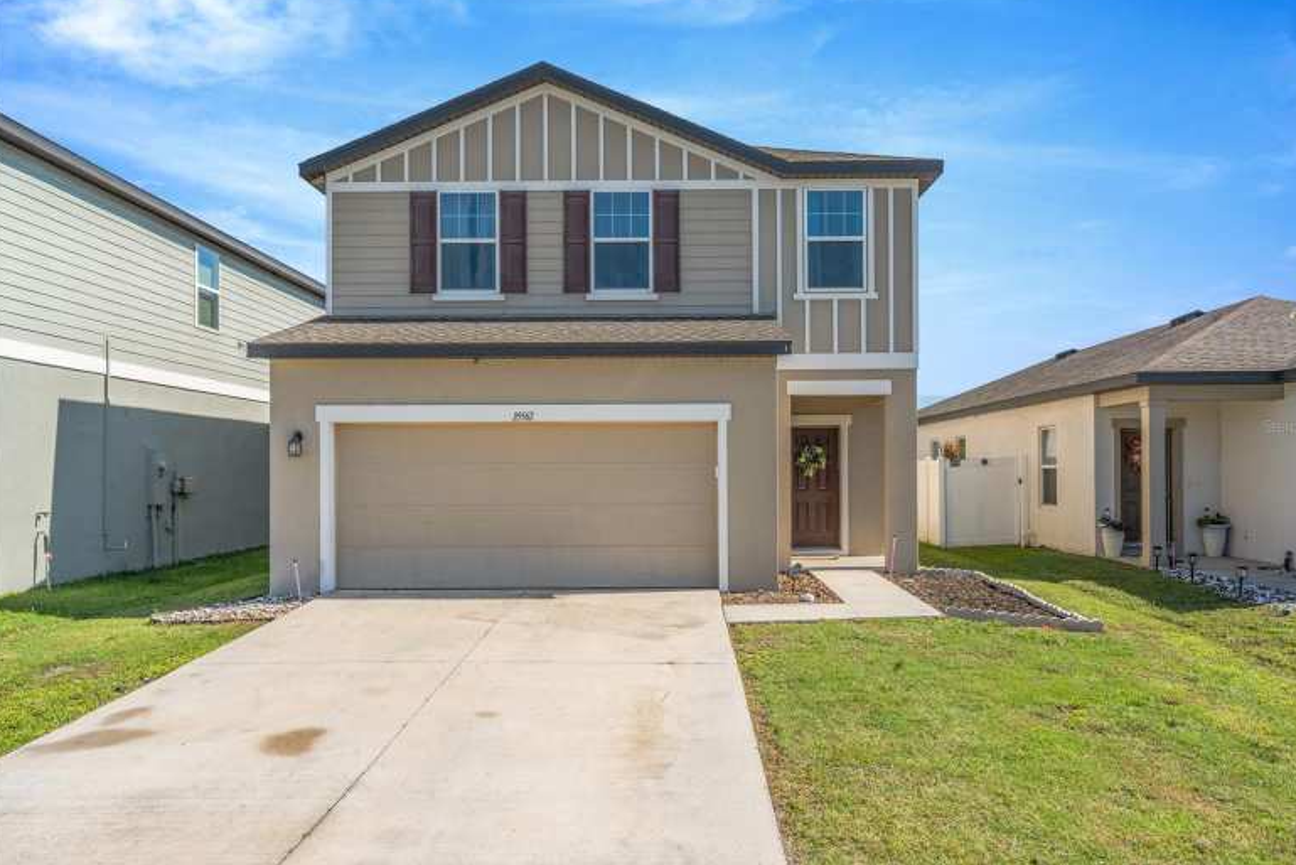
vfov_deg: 49.6
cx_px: 664
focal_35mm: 26
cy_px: 426
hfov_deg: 69.4
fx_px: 936
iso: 100
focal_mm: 25
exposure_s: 1/90
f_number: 16
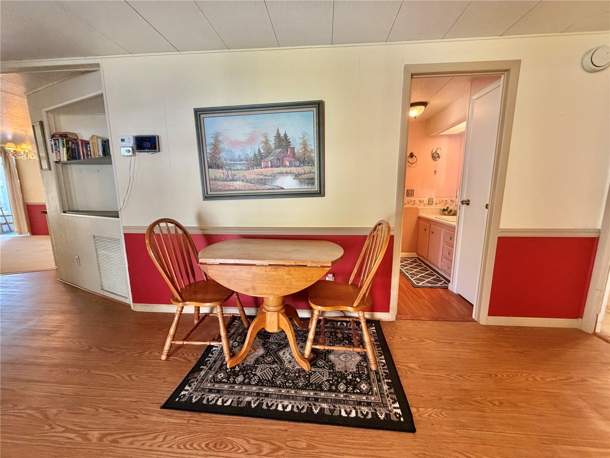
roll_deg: +0.2
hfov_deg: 102.1
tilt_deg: -9.3
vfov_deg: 85.7
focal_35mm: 14
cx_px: 305
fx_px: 247
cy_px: 229
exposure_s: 1/60
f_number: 2.2
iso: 250
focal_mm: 2.22
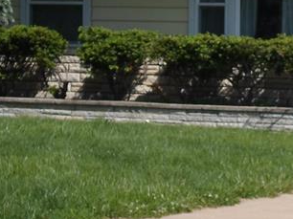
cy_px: 48
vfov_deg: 8.2
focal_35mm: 181
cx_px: 377
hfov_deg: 10.7
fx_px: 1531
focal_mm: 9.7
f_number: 13.2
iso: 100
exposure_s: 1/90
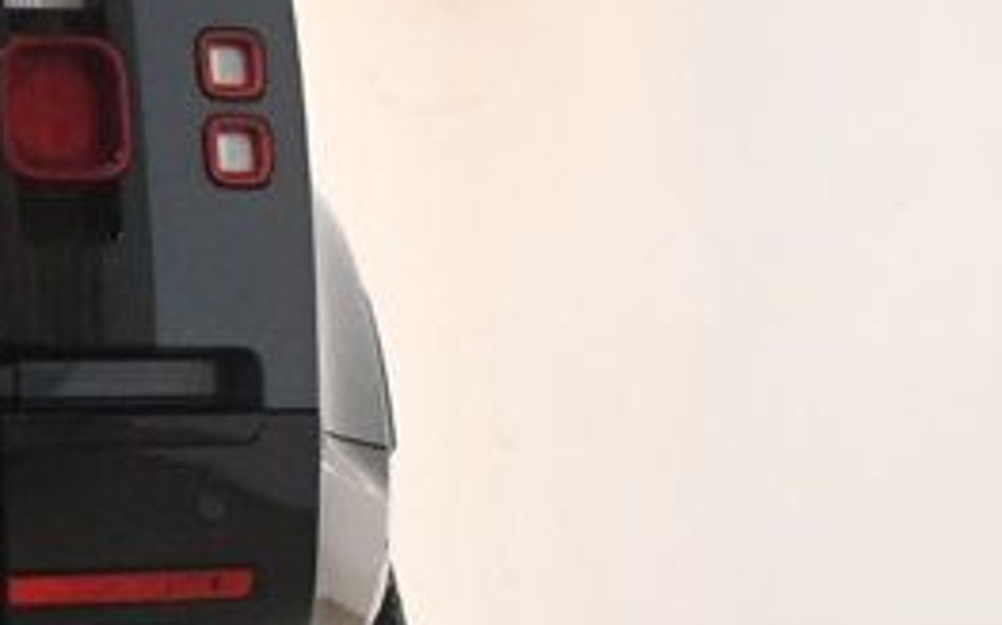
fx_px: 3903
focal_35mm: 143
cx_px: -819
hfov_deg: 13.2
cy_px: 69
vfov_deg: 9.1
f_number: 3.8
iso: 3200
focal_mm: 24
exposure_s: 1/125
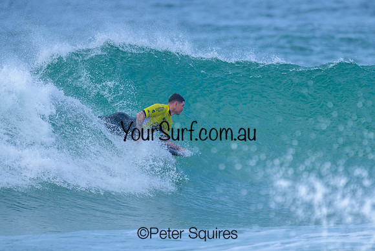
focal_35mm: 1100
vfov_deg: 1.3
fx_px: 11462
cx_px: 192
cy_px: 139
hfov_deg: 1.9
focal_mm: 800
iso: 560
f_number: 6.3
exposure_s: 1/2000
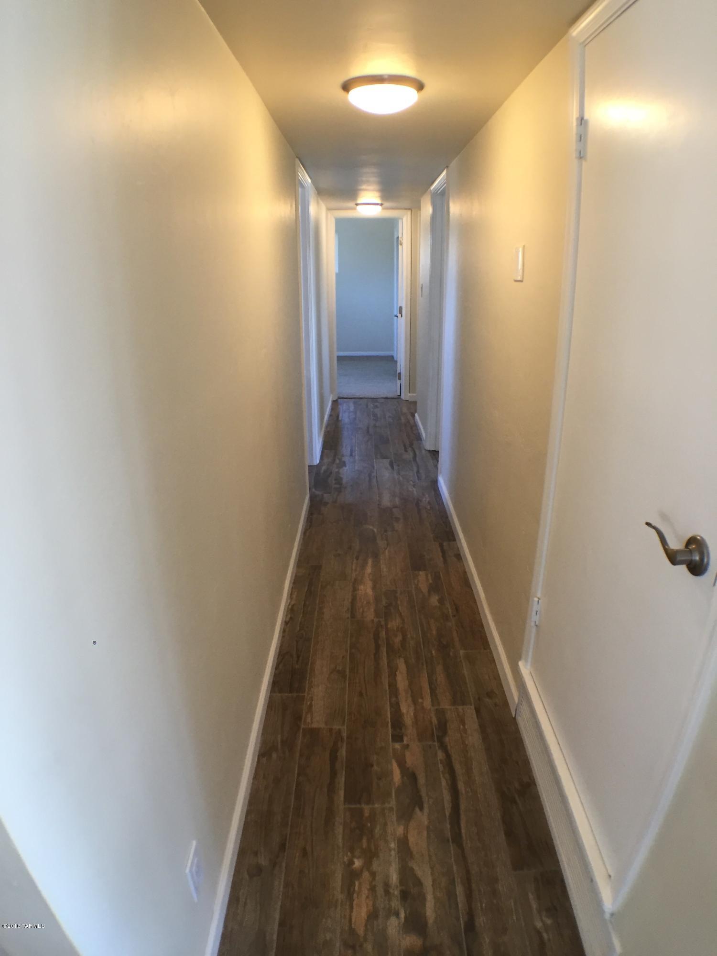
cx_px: 358
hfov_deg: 48.2
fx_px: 801
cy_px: 478
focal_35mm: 29
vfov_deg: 61.7
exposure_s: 1/30
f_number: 2.2
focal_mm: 4.15
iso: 50
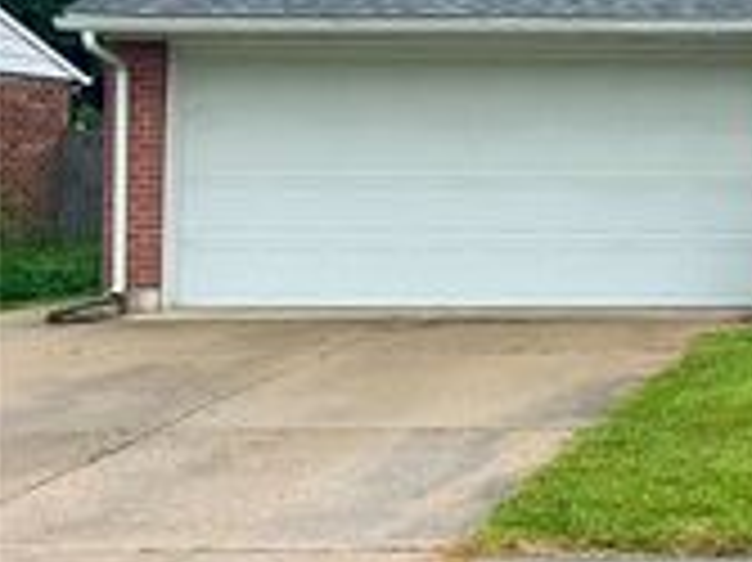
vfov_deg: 18.0
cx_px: 1121
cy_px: -97
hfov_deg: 21.2
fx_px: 1693
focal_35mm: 78
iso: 50
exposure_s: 1/2513
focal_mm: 5.7
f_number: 1.5
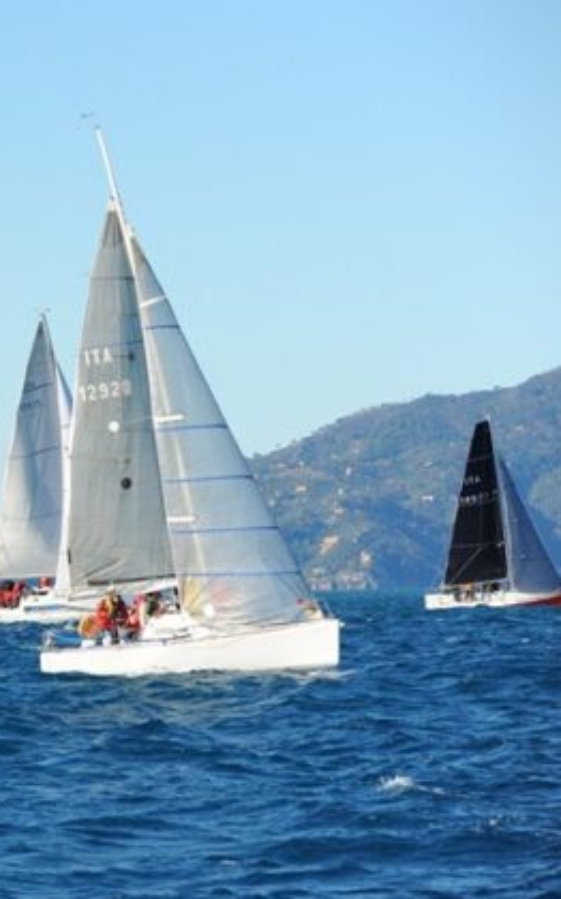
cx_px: -116
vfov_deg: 8.2
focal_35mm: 256
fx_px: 6271
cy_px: 451
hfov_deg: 5.1
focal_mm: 165
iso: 1000
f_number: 7.1
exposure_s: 1/2500
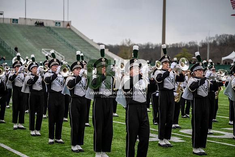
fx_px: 457
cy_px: 78
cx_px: 118
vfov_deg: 19.5
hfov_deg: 28.8
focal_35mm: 70
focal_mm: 70
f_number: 2.8
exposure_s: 1/500
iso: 100
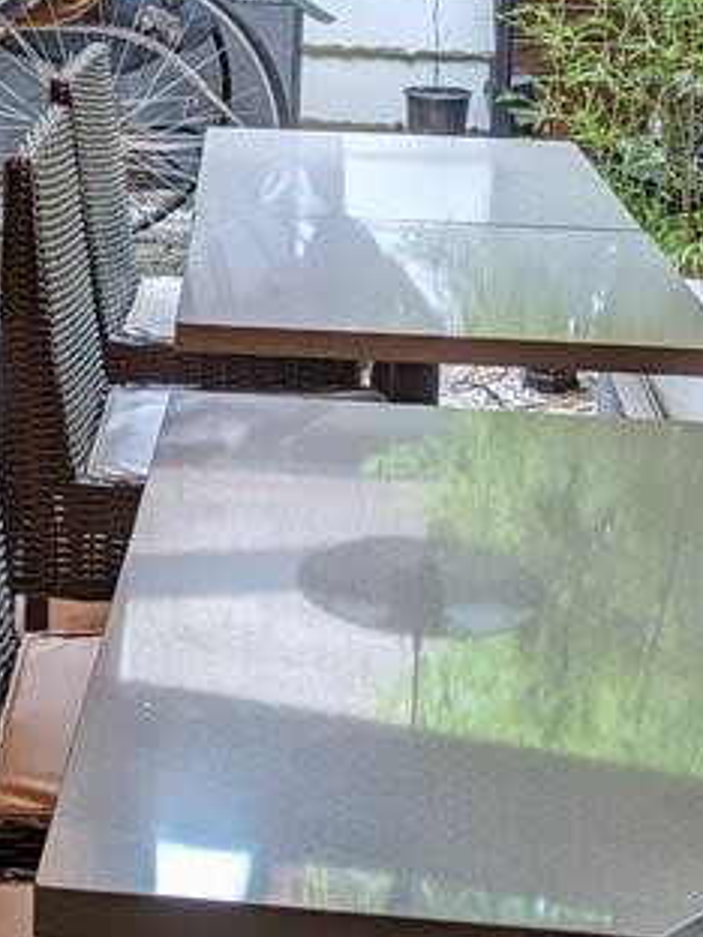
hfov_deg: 17.7
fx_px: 2220
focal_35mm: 82
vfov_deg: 22.8
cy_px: -21
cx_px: 86
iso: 79
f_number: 1.89
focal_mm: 5.43
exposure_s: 1/120
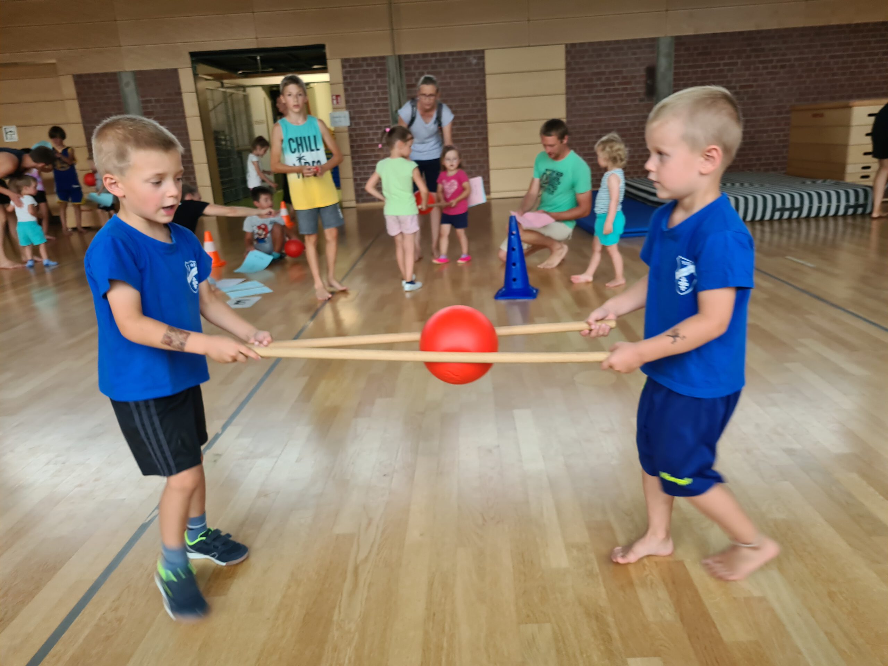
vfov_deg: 53.1
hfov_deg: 67.3
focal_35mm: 26
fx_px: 667
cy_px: 333
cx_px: 444
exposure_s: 1/50
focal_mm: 5.4
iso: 100
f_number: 1.8
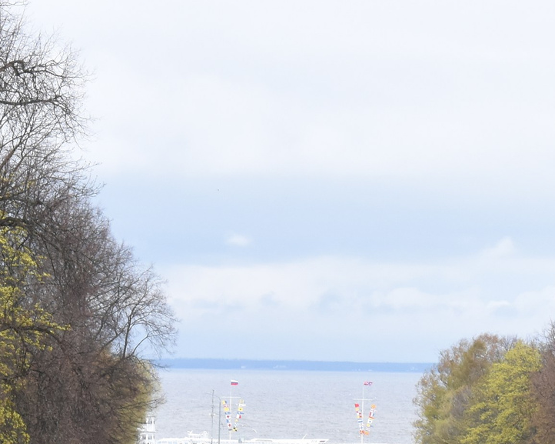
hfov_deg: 7.0
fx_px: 4510
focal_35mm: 275
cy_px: 524
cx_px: 377
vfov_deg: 5.6
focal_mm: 55
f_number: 13
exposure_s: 1/400
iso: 800
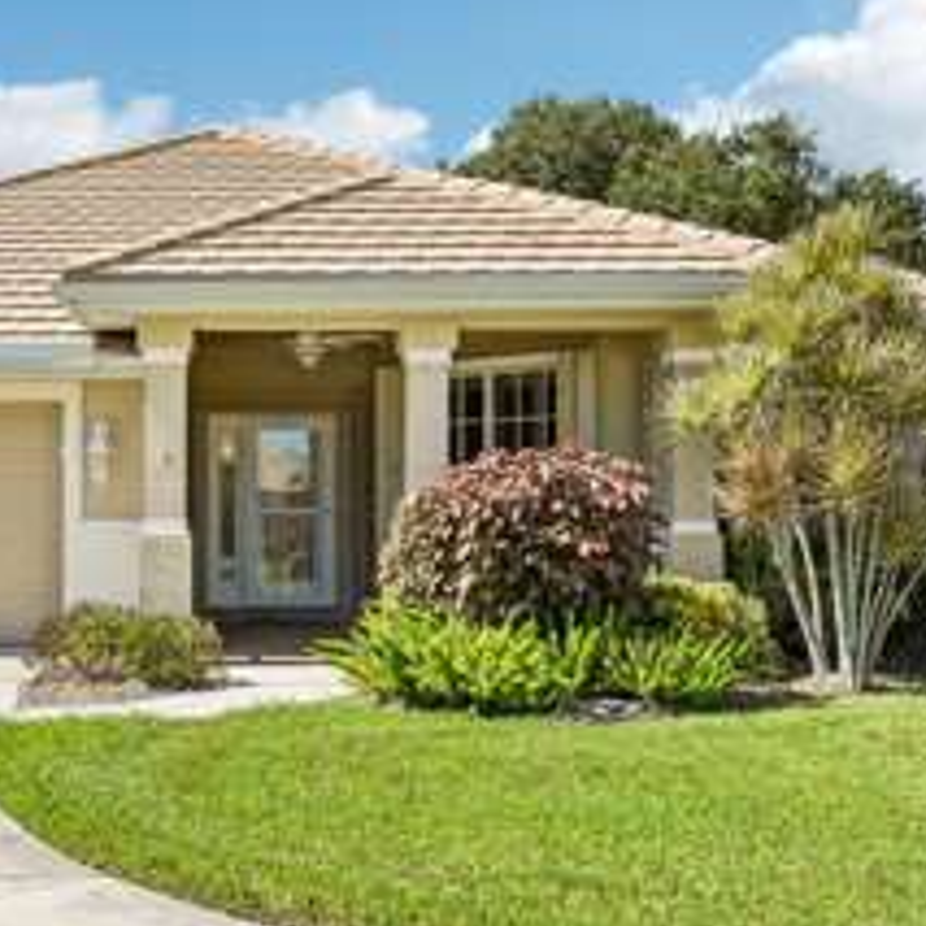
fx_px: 1392
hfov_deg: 35.6
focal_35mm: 46
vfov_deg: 36.7
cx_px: 191
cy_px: 515
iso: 400
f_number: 8
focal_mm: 24
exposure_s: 1/1250
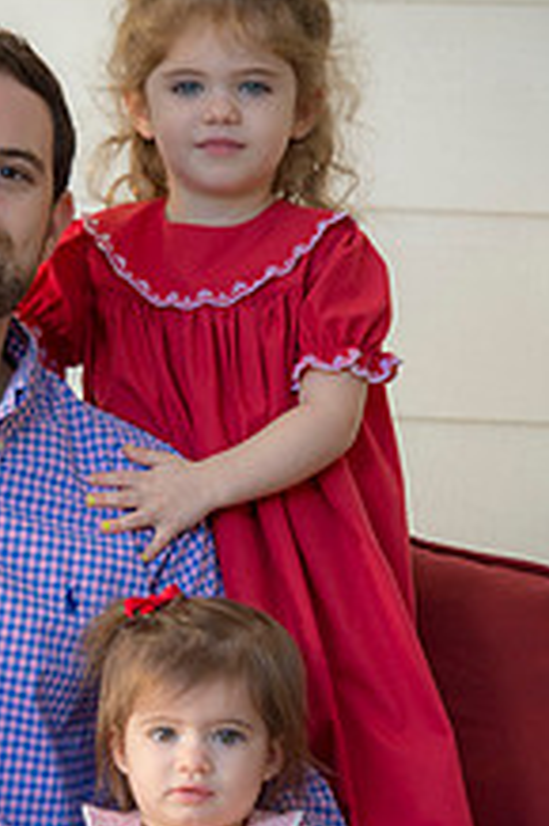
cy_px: 572
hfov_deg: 4.4
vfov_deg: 6.7
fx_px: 7079
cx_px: 123
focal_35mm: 309
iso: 320
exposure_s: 1/200
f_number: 4
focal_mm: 150
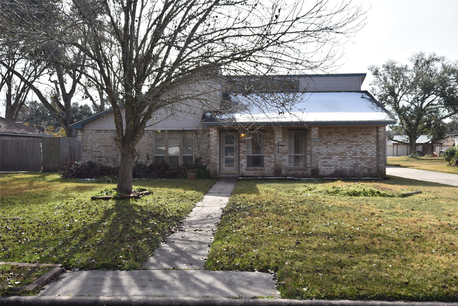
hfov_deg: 59.5
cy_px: 153
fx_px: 401
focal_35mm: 32
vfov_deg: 41.8
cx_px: 229
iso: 100
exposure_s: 1/250
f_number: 8
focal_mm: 21
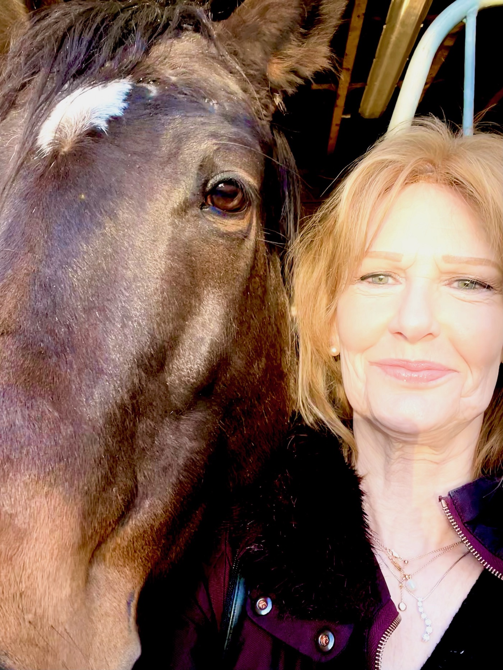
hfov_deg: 46.8
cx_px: 252
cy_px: 335
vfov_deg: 60.0
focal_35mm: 30
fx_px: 581
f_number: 2.2
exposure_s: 1/122
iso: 25
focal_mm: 2.71
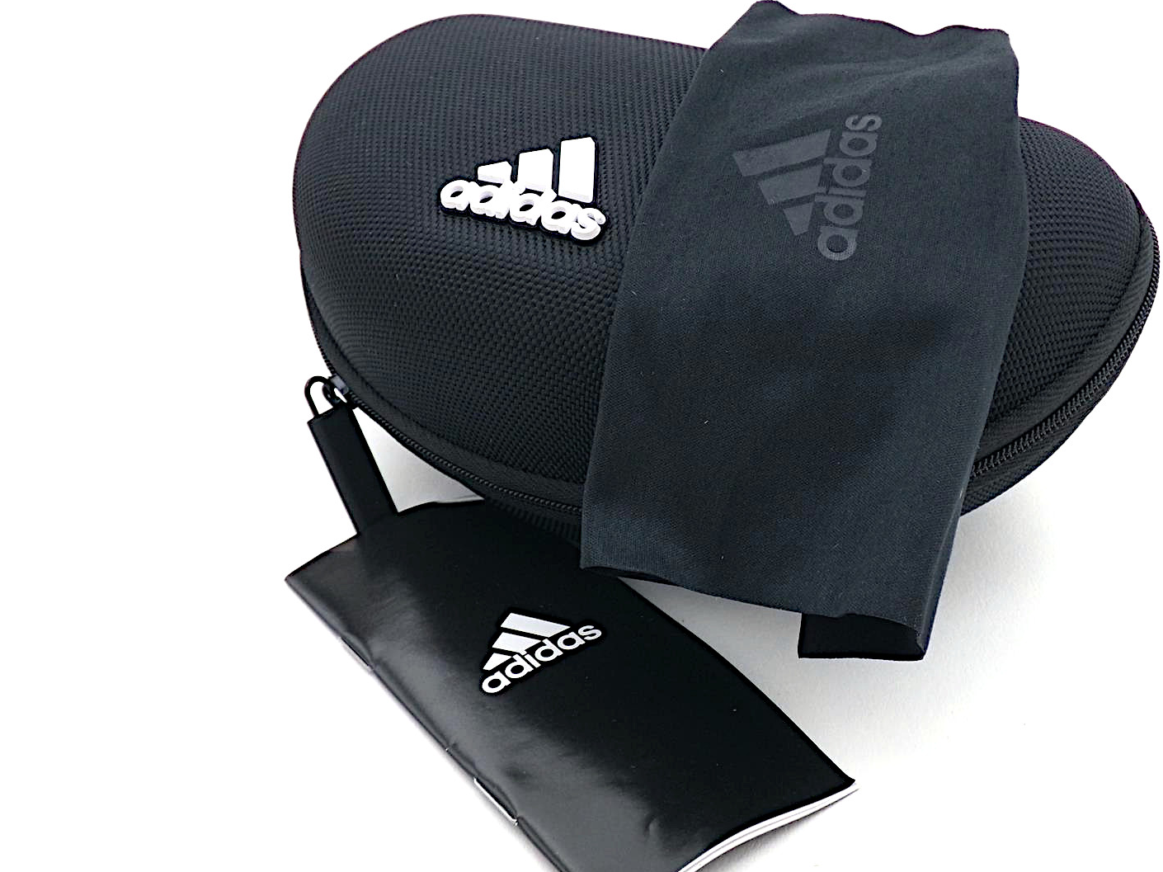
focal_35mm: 42
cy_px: 445
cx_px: 644
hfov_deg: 44.7
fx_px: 1411
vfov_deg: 34.3
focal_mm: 6.6
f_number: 11.85
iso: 200
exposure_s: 1/50
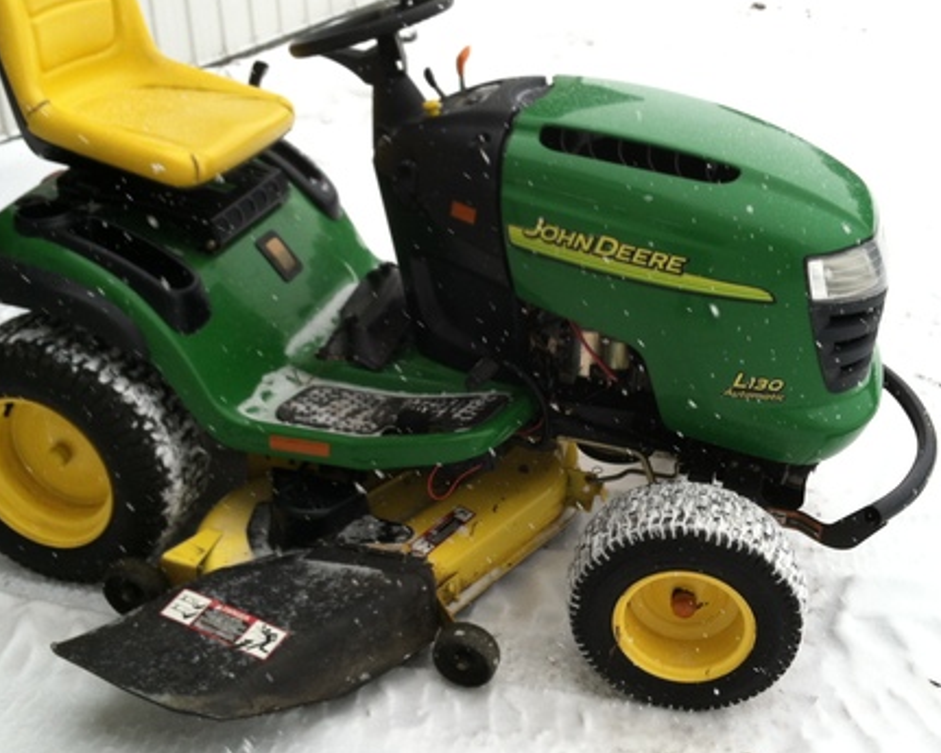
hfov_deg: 42.9
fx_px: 1198
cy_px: 367
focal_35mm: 43
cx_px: 472
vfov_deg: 34.9
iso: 80
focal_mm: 3.85
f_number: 2.8
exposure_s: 1/435
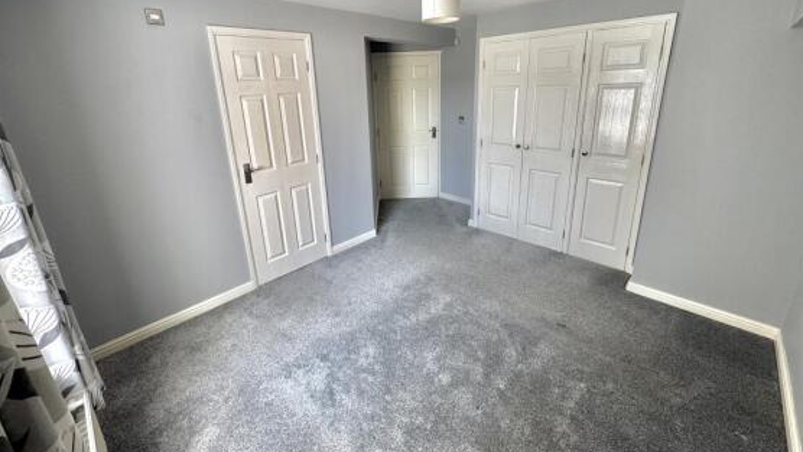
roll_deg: +2.2
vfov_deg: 66.6
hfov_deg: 99.4
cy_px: 184
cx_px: 398
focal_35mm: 16
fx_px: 341
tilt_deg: -16.1
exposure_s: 1/99
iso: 125
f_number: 2.2
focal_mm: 2.22
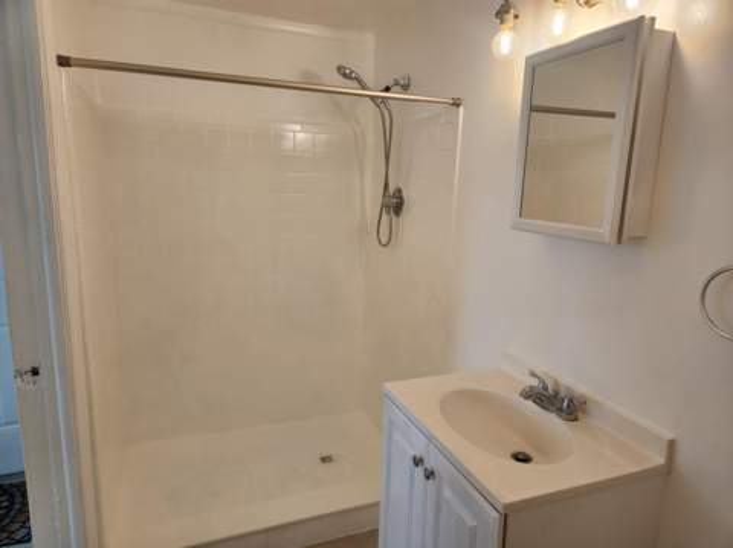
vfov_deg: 58.8
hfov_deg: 74.0
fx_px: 487
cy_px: 274
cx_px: 366
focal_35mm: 23
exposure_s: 1/120
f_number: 1.8
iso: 80
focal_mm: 5.4
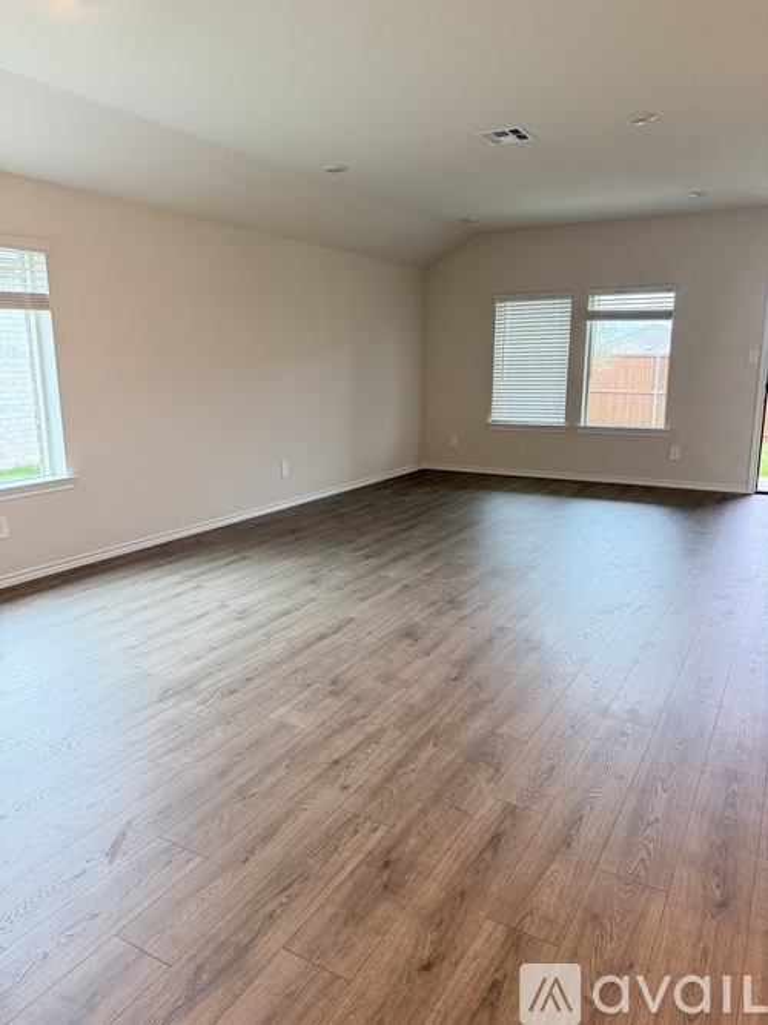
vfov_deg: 71.6
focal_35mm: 24
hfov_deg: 56.8
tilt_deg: -12.3
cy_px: 512
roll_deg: +1.0
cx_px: 384
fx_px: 710
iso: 400
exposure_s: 1/120
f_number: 1.78
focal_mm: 6.76
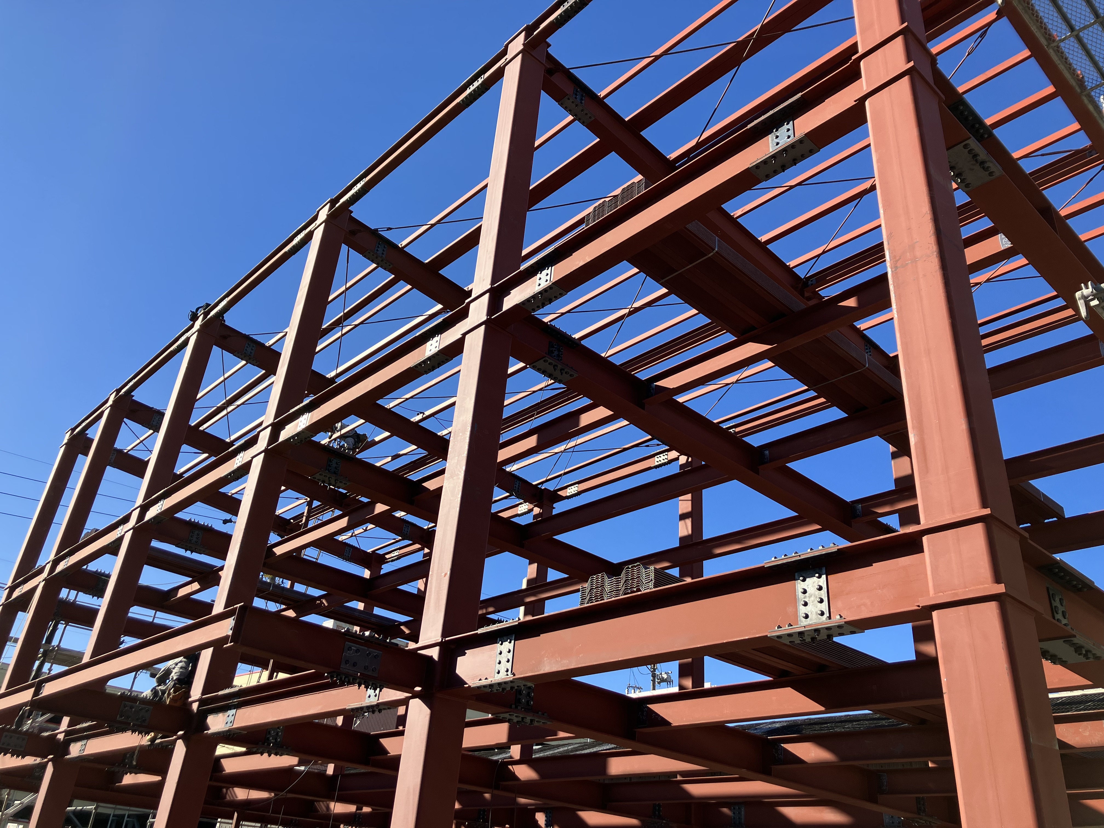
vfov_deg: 49.7
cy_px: 414
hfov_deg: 63.4
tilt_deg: +29.9
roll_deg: -5.6
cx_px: 552
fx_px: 893
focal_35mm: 28
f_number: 1.8
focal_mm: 3.99
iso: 32
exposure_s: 1/1350
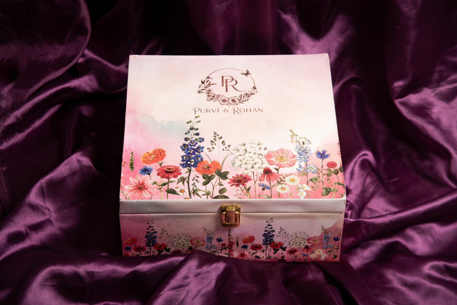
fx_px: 1206
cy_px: 152
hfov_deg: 21.5
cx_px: 228
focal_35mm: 95
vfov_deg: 14.4
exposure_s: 1/80
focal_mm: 95
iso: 125
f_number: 5.6
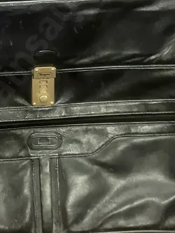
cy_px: 52
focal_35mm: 72
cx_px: 32
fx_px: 485
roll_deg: +2.0
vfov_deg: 26.6
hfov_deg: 20.2
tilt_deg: -35.7
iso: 400
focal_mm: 3.99
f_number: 1.8
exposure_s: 1/25
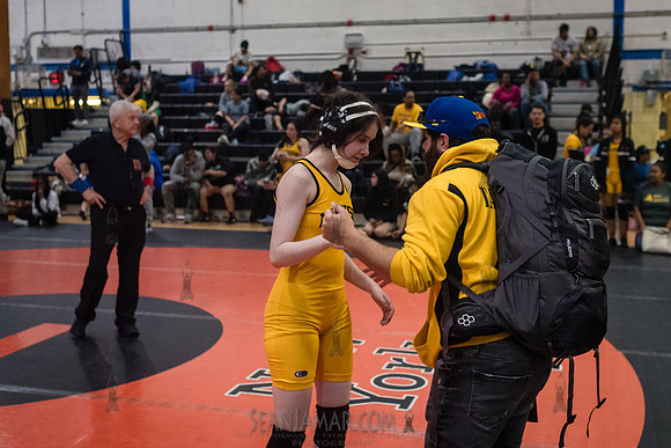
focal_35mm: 44
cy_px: 196
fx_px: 818
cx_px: 334
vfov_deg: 30.6
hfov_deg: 44.6
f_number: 3.2
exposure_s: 1/400
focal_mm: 35
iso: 5000
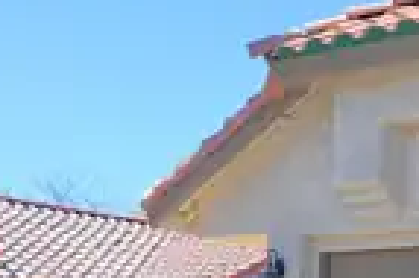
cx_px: 519
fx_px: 1199
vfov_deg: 12.8
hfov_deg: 18.6
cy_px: 356
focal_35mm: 103
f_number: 7.1
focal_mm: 24.5
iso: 100
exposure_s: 1/200
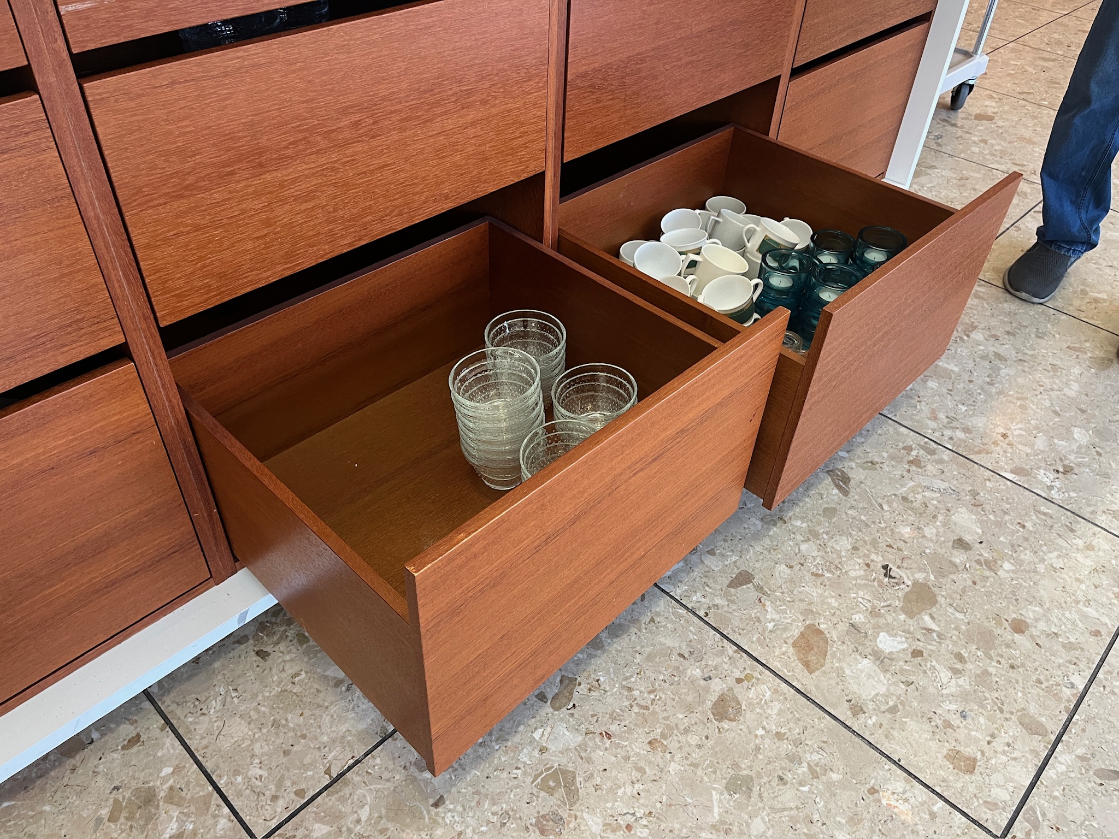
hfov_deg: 67.3
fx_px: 840
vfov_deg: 53.1
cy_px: 420
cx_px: 560
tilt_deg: -39.6
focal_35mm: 26
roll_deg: -1.9
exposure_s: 1/50
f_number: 1.6
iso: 160
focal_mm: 5.1
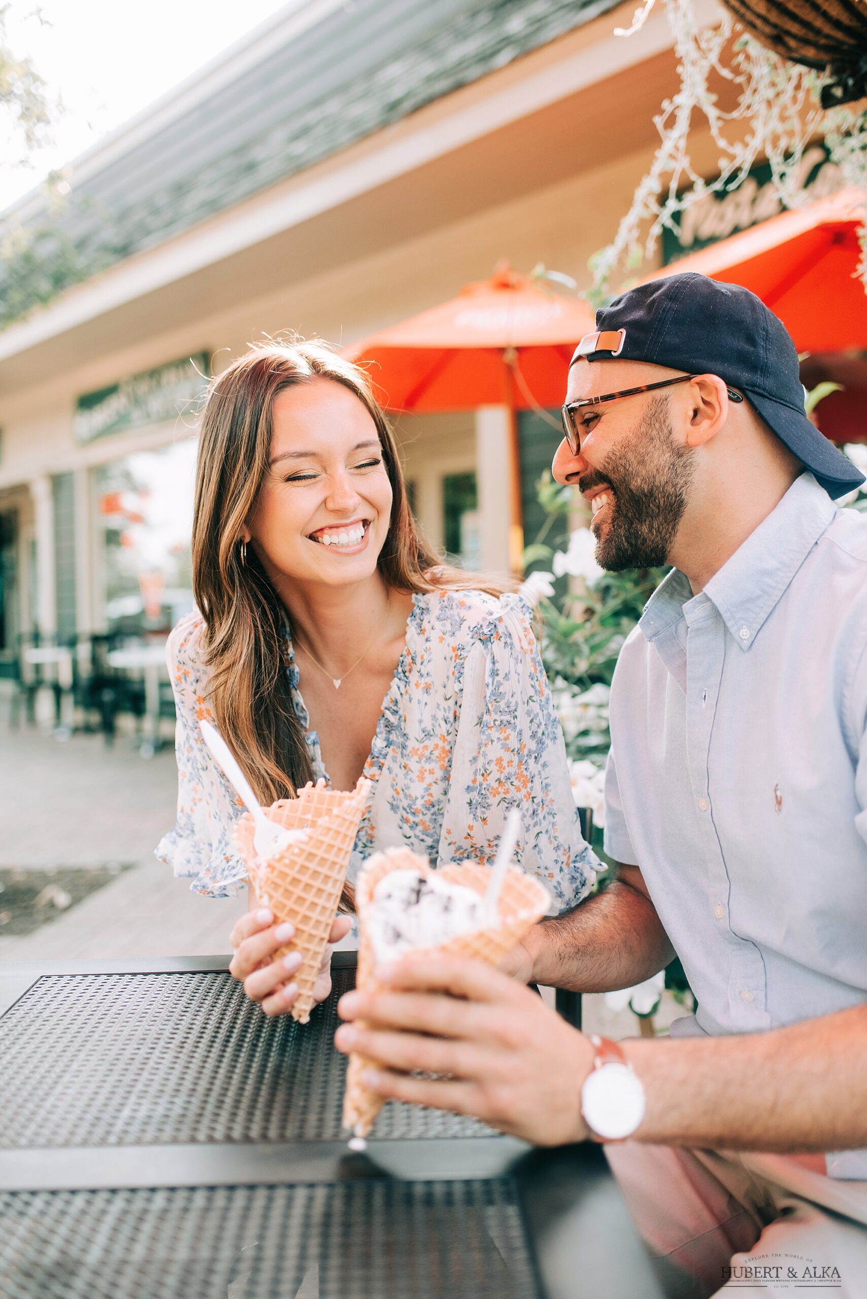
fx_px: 1264
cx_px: 434
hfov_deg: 37.9
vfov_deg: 54.4
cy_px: 650
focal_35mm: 35
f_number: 2.2
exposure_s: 1/1000
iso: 400
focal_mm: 35
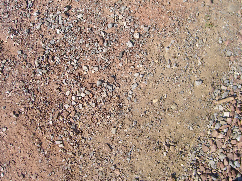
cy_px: 90
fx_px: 266
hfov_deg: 49.0
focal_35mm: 38
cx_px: 121
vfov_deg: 37.7
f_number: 4
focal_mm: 7.9
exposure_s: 1/400
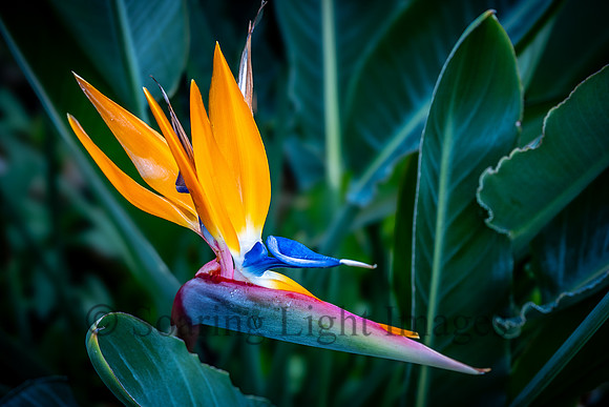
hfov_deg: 25.6
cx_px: 286
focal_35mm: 79
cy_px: 219
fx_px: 1339
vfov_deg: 17.2
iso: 800
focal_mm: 65
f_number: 8
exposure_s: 1/40
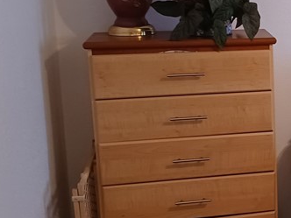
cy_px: 78
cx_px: 439
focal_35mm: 77
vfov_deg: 19.1
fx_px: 647
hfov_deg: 21.3
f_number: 1.8
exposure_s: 1/30
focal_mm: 4.6
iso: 400
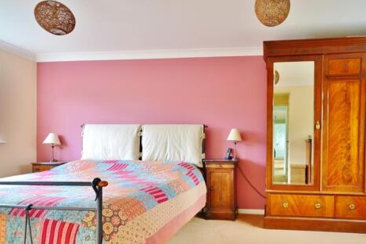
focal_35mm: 21
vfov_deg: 59.0
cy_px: 147
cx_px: 244
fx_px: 213
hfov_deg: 78.5
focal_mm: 10
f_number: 4
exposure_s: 1/60
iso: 720
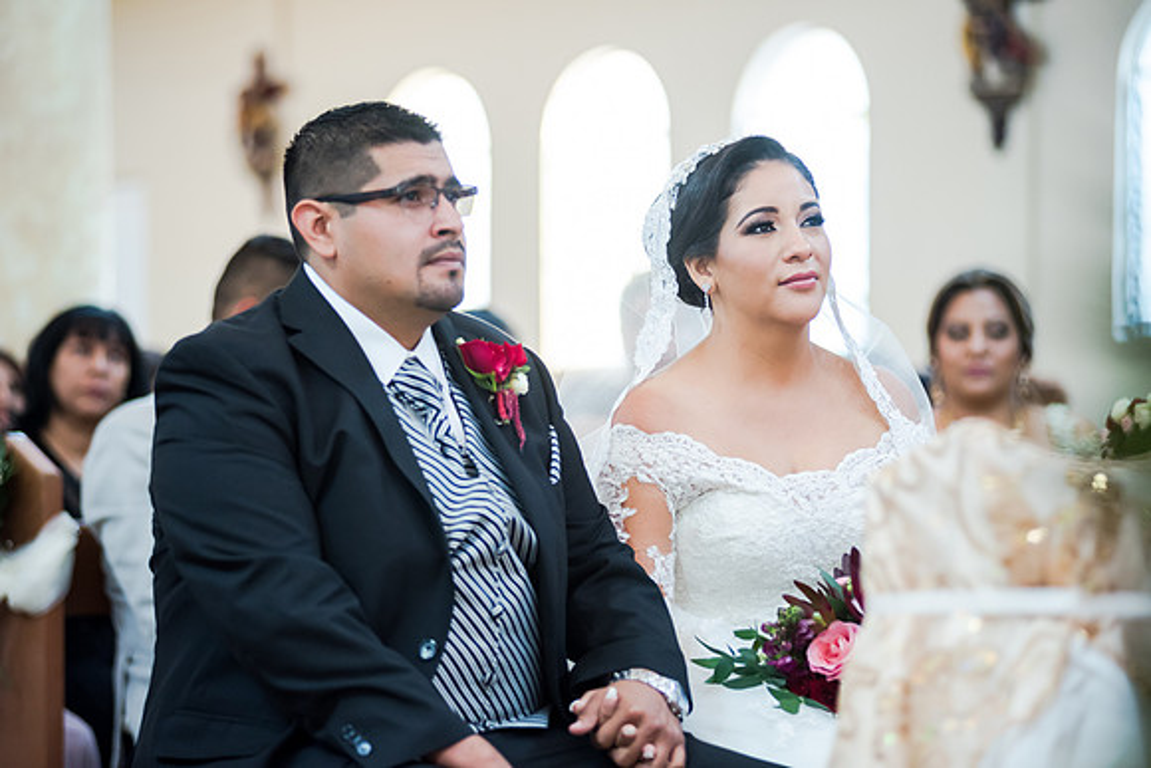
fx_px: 4317
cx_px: 576
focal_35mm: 135
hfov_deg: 15.2
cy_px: 384
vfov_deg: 10.2
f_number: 2.8
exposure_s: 1/100
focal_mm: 135
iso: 1600
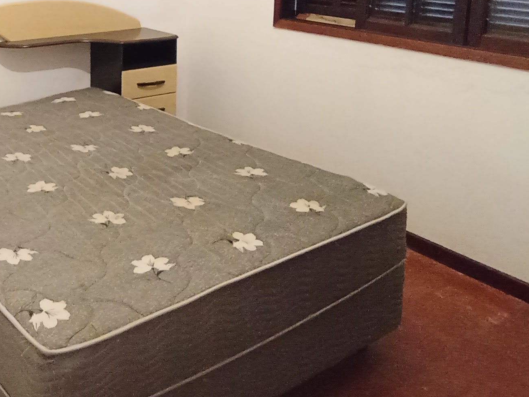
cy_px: 36
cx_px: 60
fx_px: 611
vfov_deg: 33.9
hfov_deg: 43.1
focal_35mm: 40
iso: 648
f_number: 2.2
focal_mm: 1.65
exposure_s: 1/30
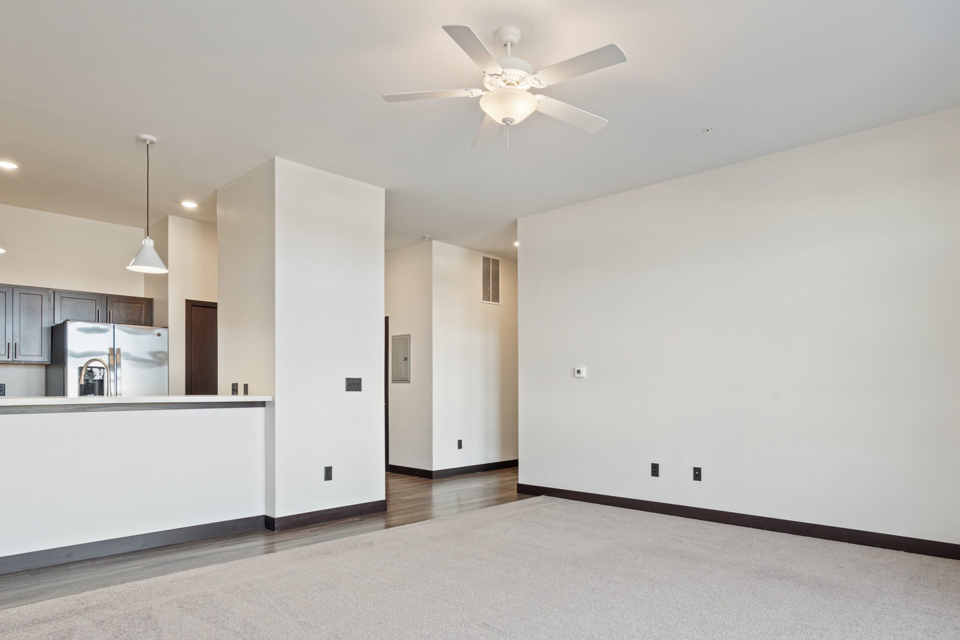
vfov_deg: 56.8
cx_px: 489
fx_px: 587
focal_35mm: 22
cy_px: 386
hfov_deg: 78.6
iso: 800
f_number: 10
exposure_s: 1/5
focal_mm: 16
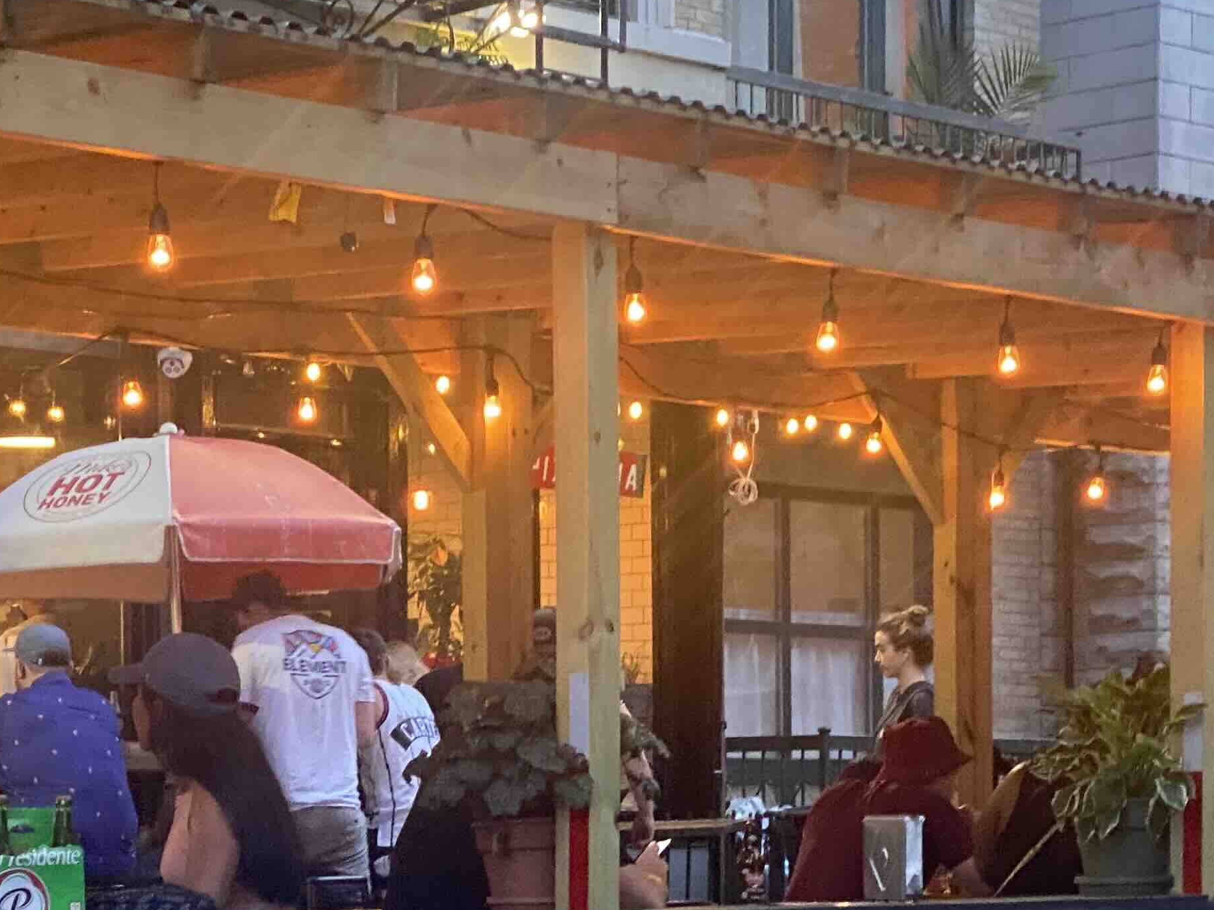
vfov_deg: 12.7
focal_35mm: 115
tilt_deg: -1.4
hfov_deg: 17.1
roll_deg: +0.6
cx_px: 546
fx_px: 4033
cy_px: 923
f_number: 2
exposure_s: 1/40
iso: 500
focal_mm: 6
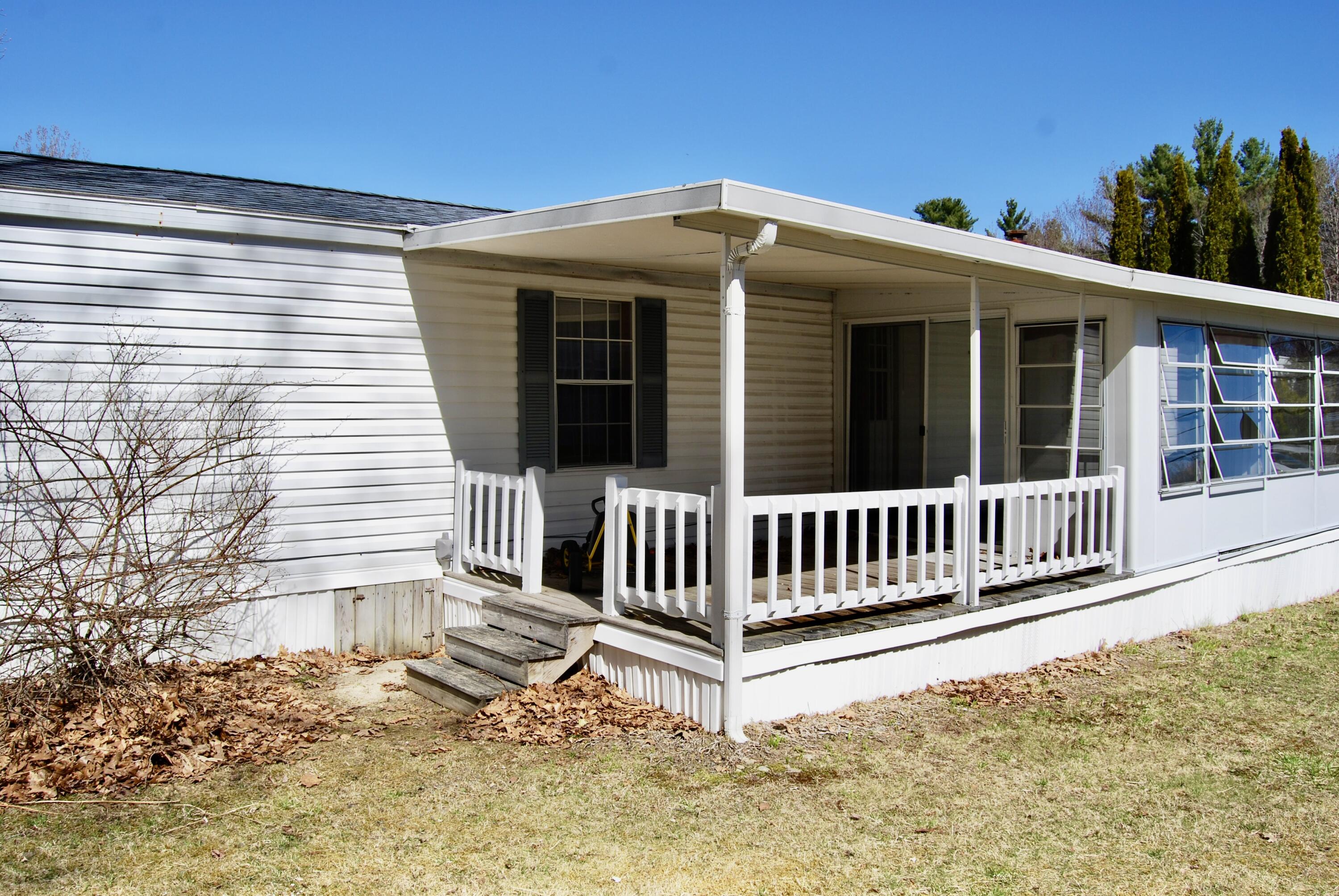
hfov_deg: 67.3
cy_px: 448
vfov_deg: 48.0
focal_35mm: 27
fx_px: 1005
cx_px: 670
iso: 100
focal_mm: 18
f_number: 9
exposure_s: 1/320
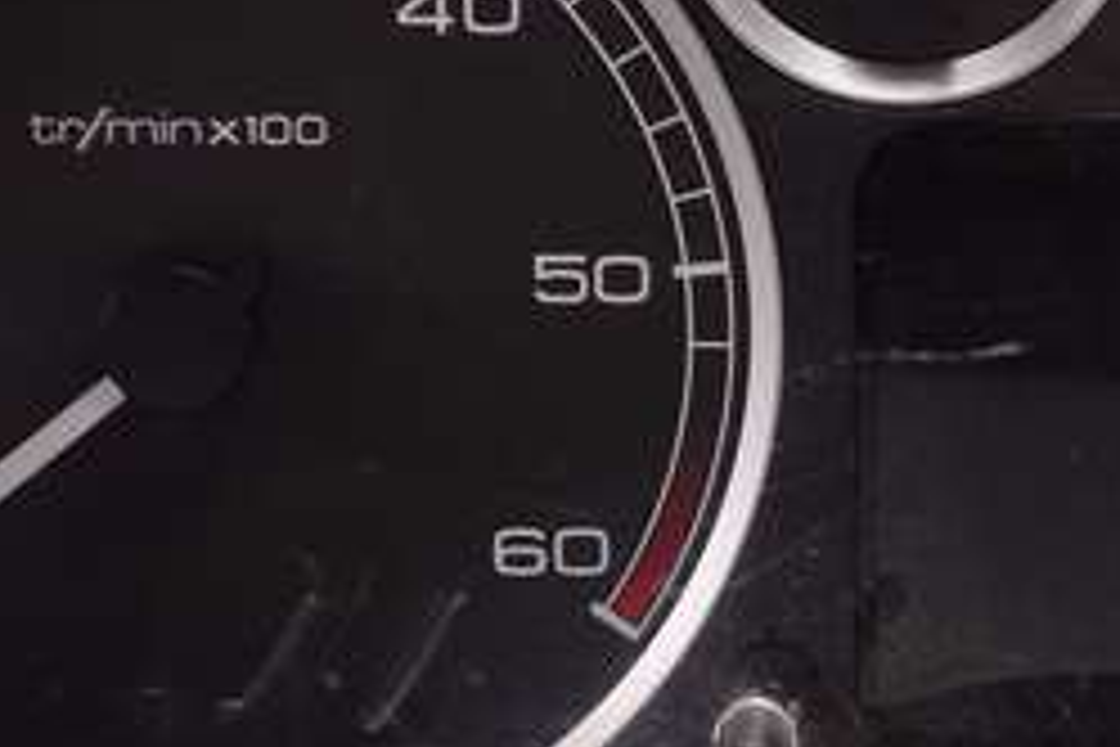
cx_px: 1116
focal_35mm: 283
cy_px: 263
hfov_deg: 7.3
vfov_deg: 4.9
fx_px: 8804
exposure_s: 1/100
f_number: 4.5
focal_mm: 31.83
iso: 400
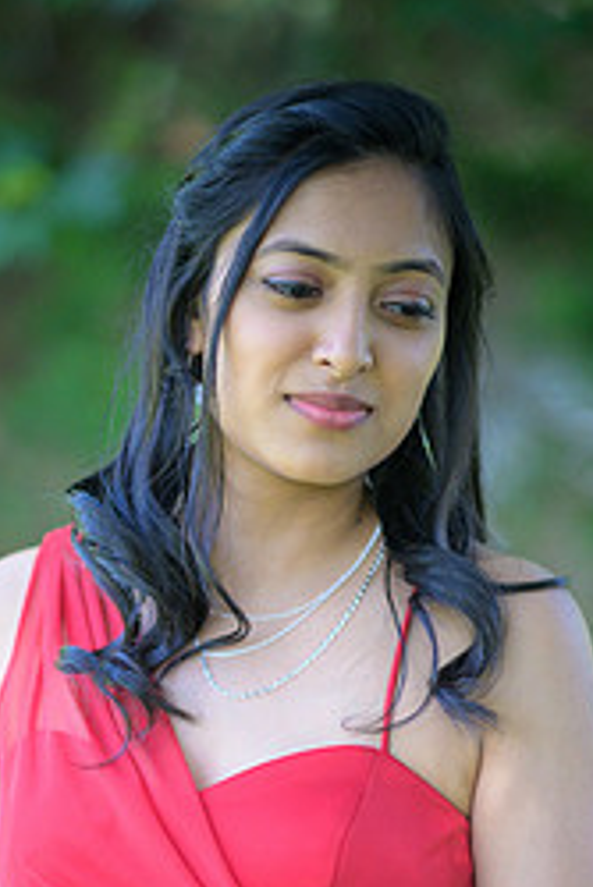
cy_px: 791
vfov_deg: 13.3
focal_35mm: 153
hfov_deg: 9.0
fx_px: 3775
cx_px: 291
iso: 400
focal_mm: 85
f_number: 1.4
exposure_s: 1/1600
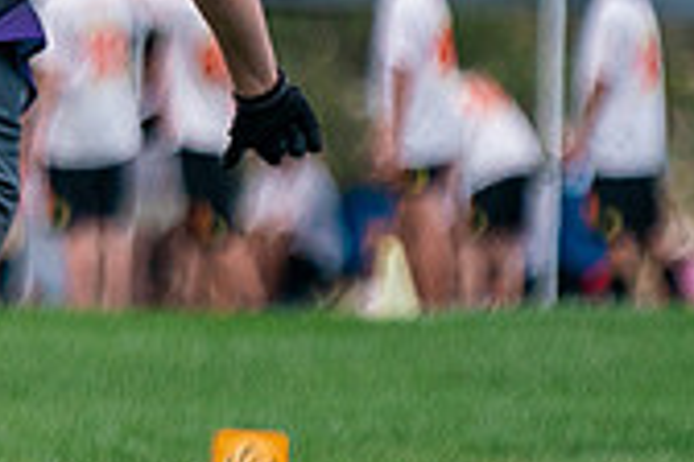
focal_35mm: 1521
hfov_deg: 1.4
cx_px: -726
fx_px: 29319
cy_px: 43
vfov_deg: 0.9
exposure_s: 1/3200
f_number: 2.8
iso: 320
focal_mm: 200
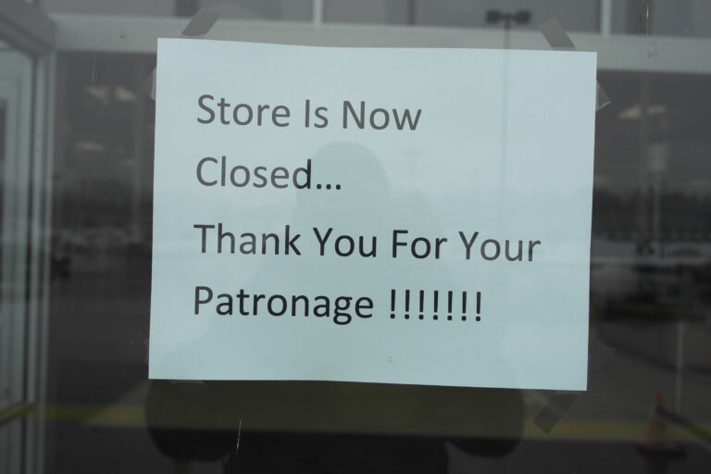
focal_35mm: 30
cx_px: 356
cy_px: 237
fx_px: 592
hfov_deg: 61.9
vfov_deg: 43.6
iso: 100
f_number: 4
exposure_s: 1/100
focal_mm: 20
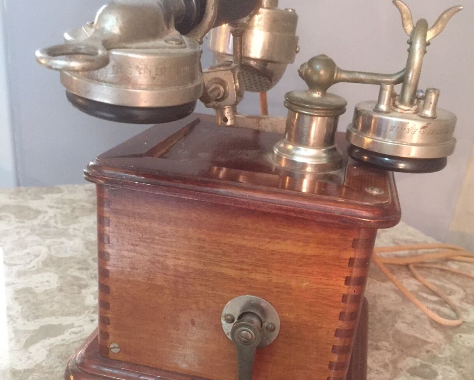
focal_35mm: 38
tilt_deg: -23.0
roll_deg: -5.8
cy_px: 248
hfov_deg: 47.9
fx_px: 533
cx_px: 238
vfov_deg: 38.8
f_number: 2.2
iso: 320
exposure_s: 1/17
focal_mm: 4.15
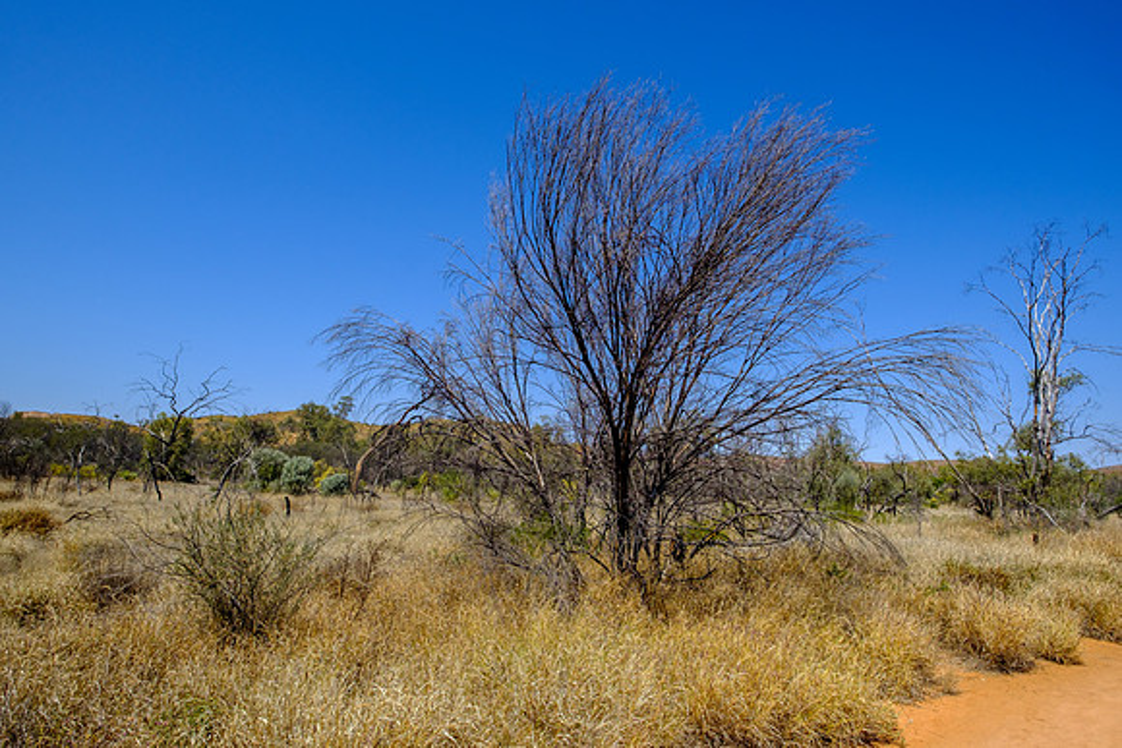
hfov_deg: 86.9
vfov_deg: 64.6
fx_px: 592
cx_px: 561
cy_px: 374
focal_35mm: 19
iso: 200
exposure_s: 1/600
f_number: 8
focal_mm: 12.6
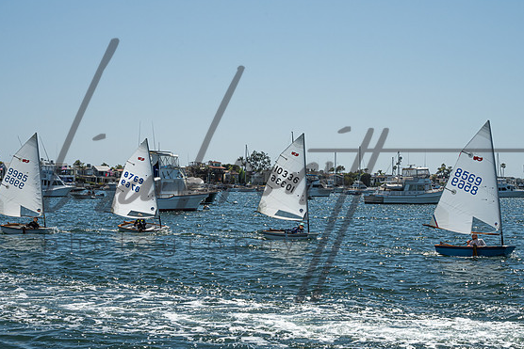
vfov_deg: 18.6
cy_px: 125
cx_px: 279
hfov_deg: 27.7
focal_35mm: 73
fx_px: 1063
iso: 250
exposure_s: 1/640
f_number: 16
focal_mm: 54
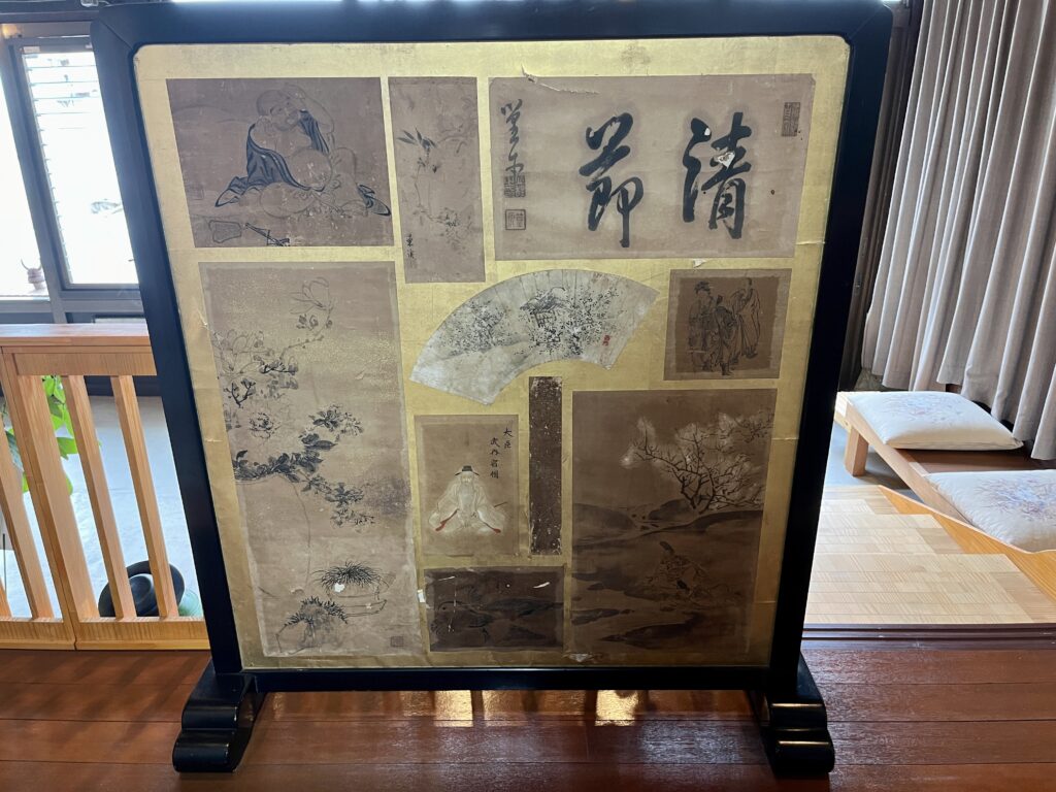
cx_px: 528
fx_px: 793
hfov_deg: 67.3
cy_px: 396
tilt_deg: -23.6
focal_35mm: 26
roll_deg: +0.9
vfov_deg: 53.1
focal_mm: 5.1
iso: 250
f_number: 1.6
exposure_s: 1/60
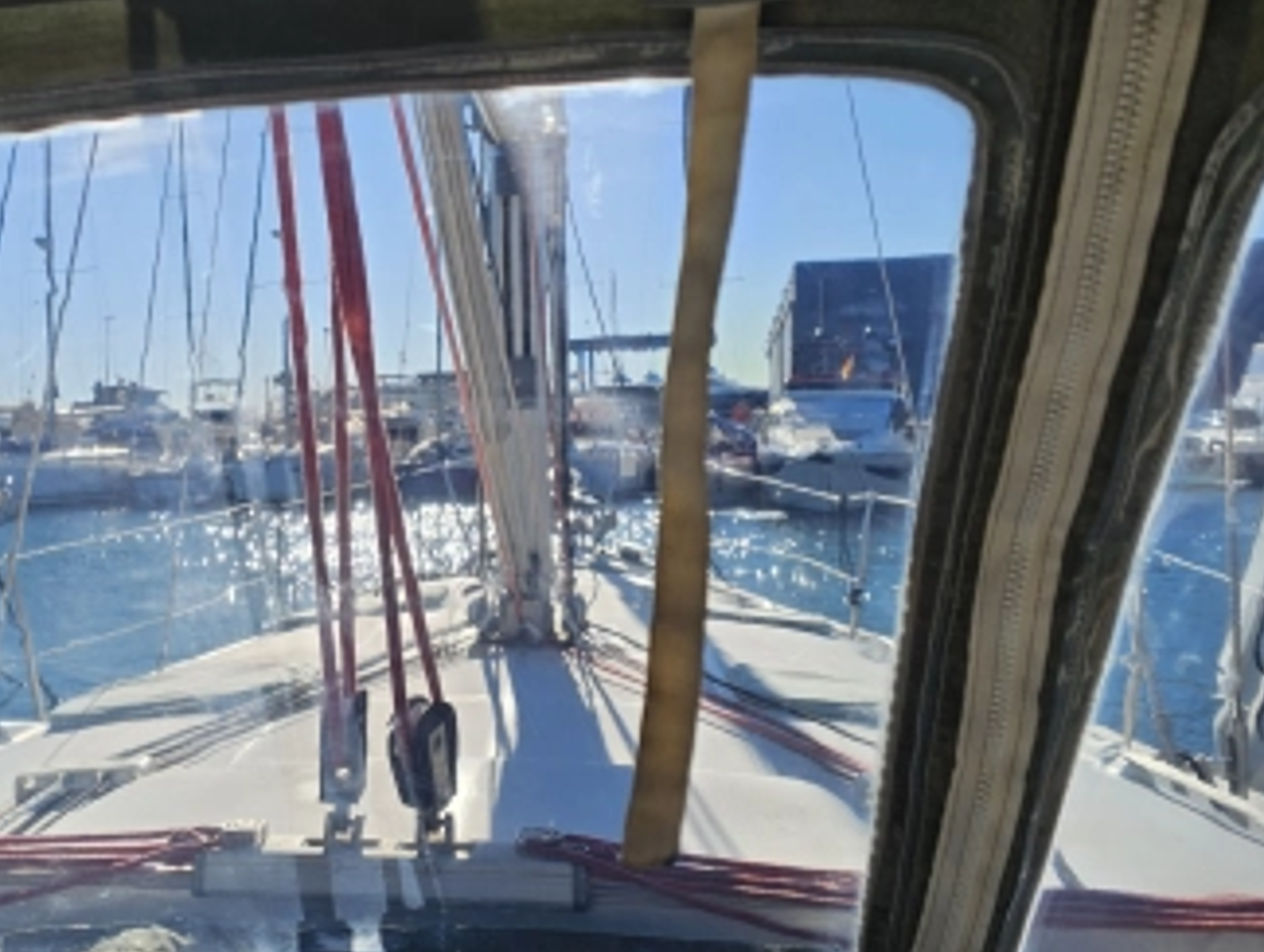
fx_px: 1426
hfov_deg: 46.2
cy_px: 455
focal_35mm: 39
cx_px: 324
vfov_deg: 36.9
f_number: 1.7
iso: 10
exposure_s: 1/984
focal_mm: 6.3
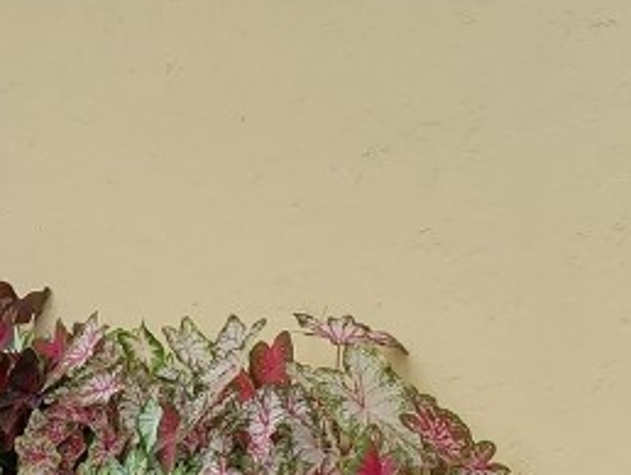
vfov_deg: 14.4
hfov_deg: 18.8
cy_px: 242
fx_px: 1879
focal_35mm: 103
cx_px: 108
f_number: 2.4
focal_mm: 4.3
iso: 50
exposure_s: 1/808
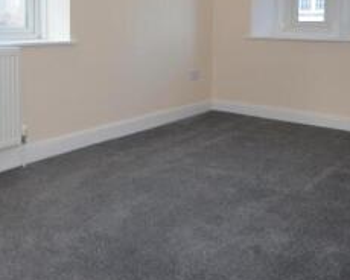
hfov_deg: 44.9
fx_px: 414
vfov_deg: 35.8
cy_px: 46
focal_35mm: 40
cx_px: 108
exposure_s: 1/125
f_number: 4
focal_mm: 10
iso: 640
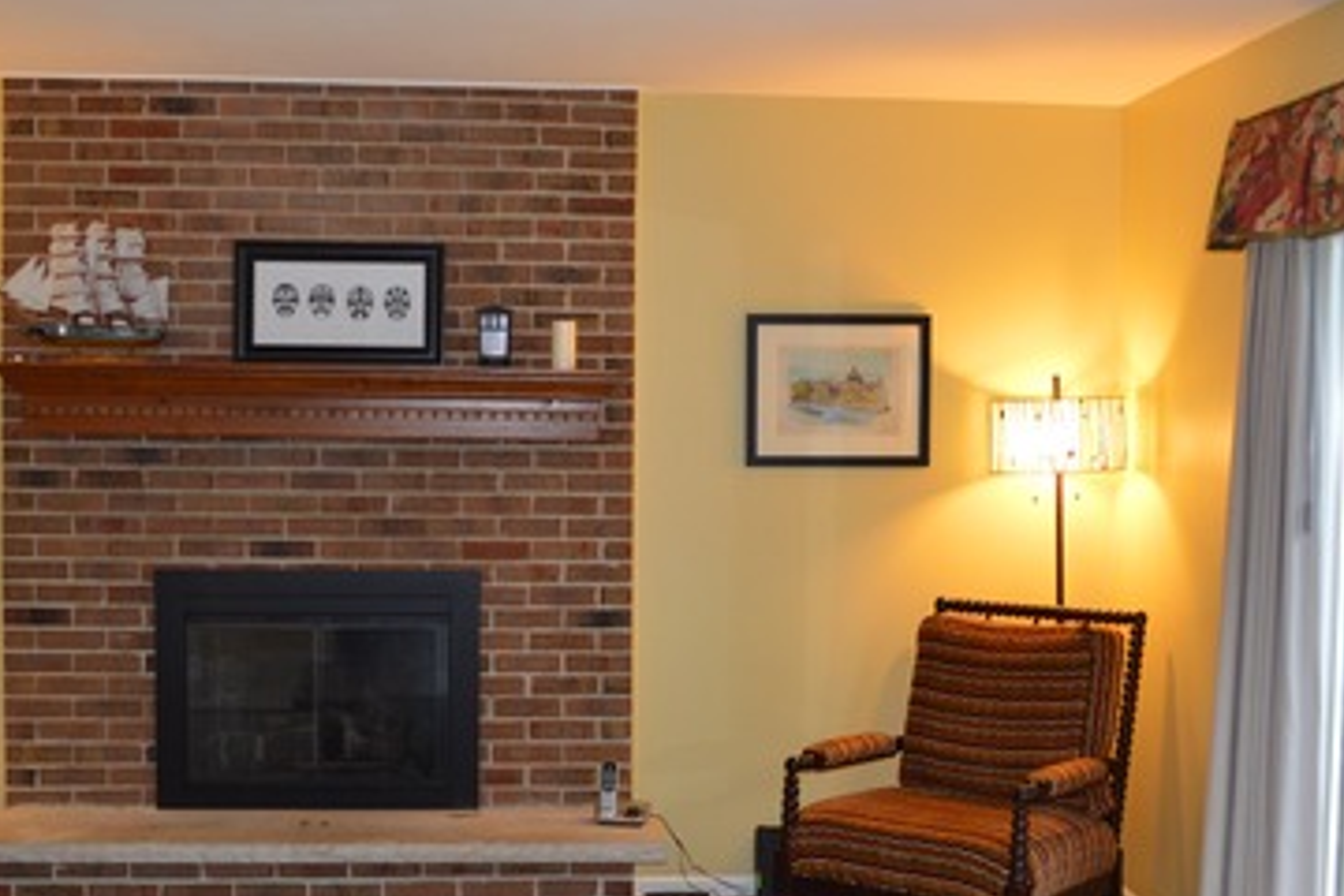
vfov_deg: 28.0
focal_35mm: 48
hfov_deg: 41.1
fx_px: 1792
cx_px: 638
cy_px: 515
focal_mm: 18
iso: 450
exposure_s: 1/60
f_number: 3.5
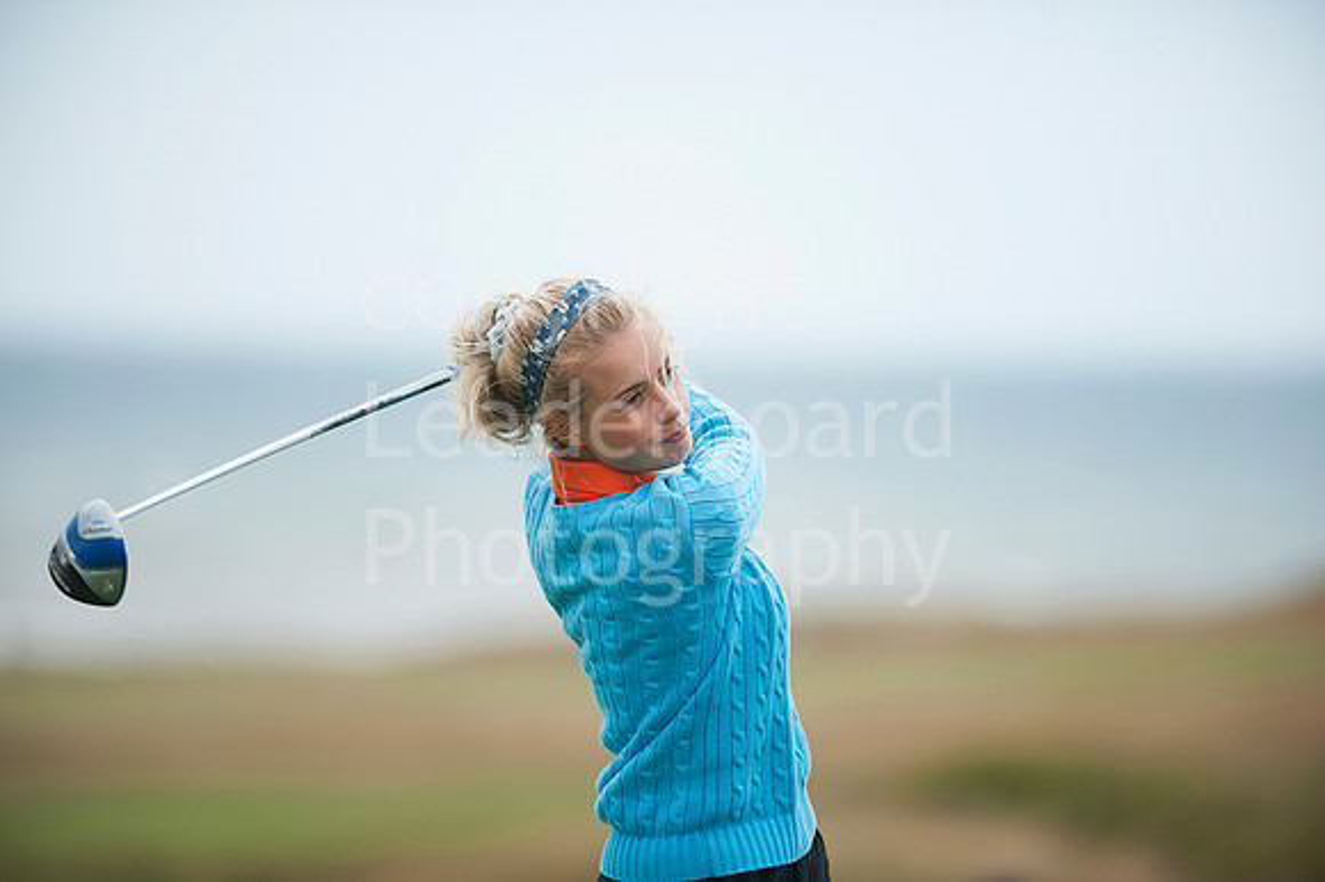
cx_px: 662
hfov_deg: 6.9
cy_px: 441
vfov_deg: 4.6
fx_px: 11035
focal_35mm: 300
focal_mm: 300
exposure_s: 1/2500
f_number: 4
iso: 400
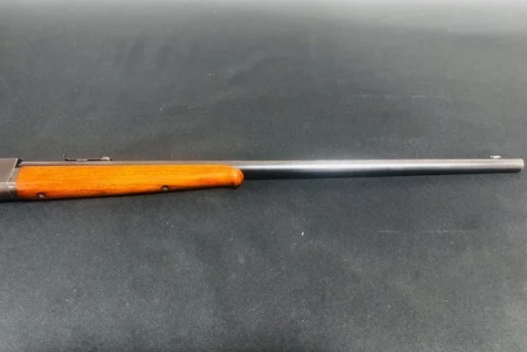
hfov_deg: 65.5
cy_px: 195
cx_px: 264
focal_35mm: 28
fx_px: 410
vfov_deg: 46.3
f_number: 1.6
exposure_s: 1/40
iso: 640
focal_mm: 5.96
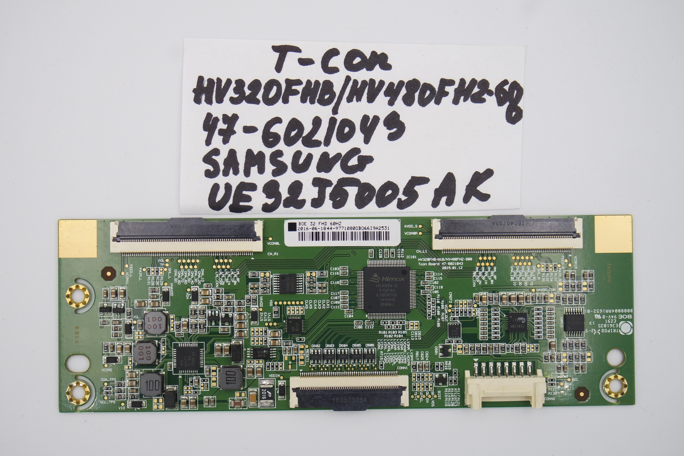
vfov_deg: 28.1
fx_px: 912
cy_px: 228
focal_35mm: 48
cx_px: 342
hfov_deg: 41.1
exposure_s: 1/125
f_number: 4.5
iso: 160
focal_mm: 18
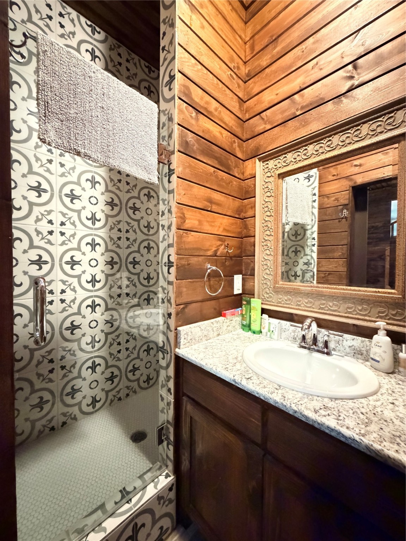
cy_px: 270
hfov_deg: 85.7
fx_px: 219
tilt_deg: -1.8
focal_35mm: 14
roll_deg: +0.2
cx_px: 203
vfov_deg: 102.1
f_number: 2.2
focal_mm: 2.22
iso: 2500
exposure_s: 1/24
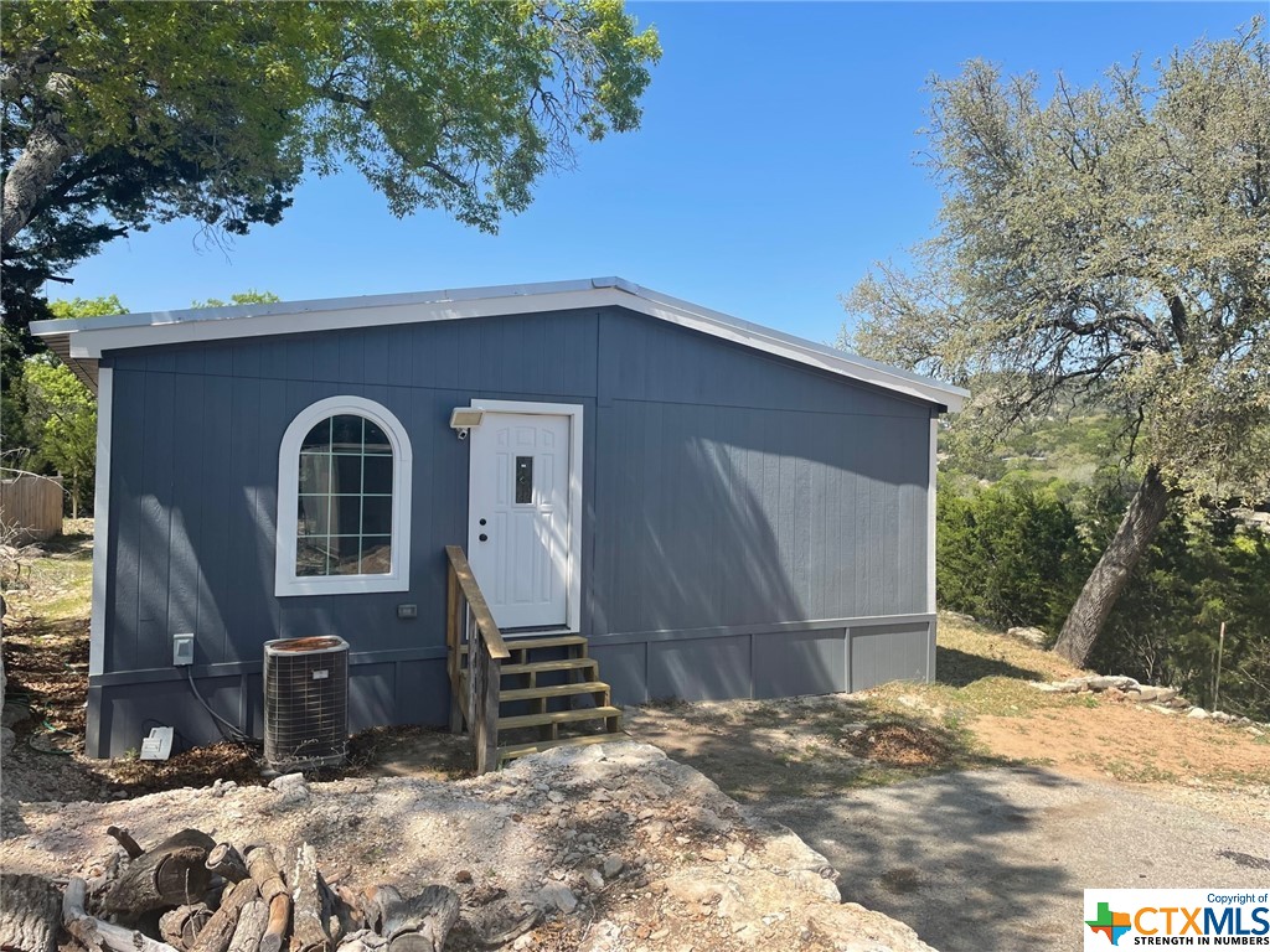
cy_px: 476
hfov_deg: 67.3
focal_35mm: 26
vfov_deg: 53.1
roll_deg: -0.7
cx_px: 635
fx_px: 954
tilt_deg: +0.4
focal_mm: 4.2
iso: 32
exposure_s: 1/2212
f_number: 1.6
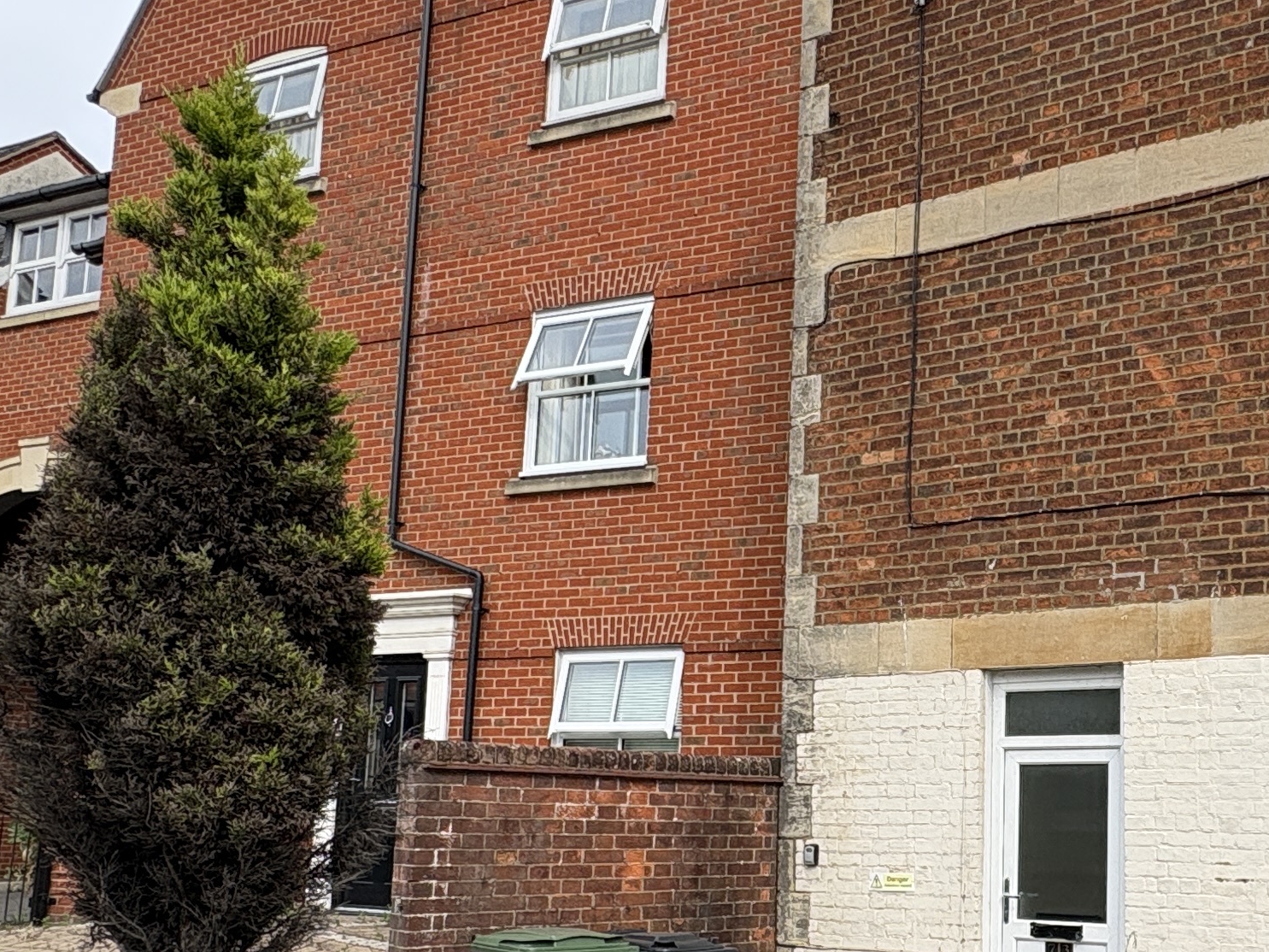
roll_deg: -0.3
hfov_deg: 46.0
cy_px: 676
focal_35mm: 38
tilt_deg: +7.5
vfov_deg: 37.1
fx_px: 1393
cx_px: 1043
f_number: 2.2
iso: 50
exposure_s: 1/956
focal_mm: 2.22
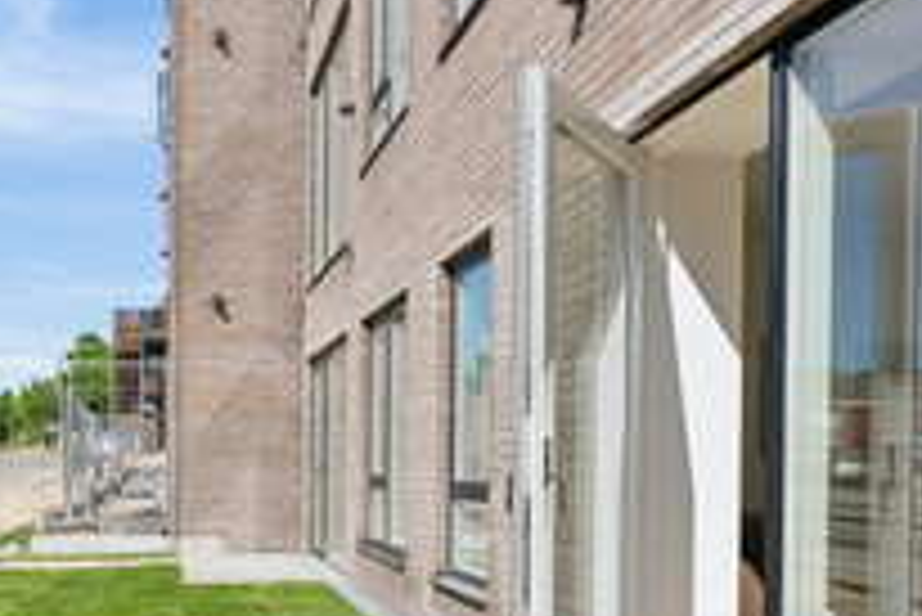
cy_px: 486
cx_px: 436
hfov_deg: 44.0
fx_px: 1141
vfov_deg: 29.6
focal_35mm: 45
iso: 200
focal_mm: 14.5
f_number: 8
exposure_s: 1/500
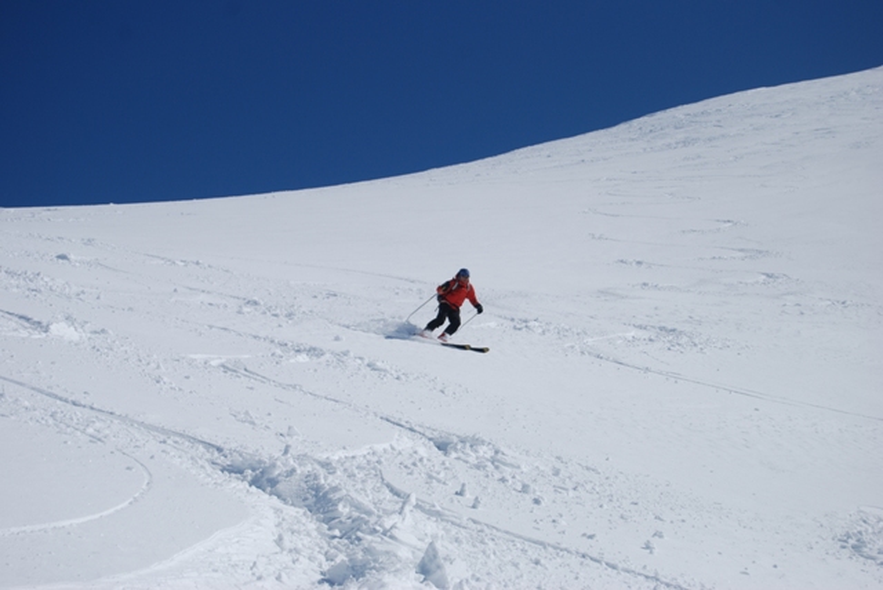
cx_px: 442
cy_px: 295
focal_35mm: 82
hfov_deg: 24.6
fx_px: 2025
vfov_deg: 16.6
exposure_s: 1/1600
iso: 100
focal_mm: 55
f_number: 5.6
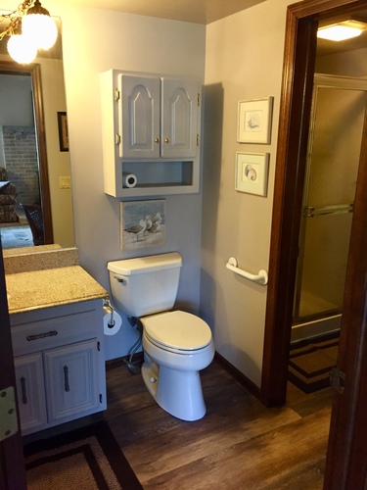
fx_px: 410
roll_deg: +0.3
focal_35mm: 29
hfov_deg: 48.2
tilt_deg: -14.0
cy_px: 245
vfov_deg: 61.7
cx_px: 184
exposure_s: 1/20
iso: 250
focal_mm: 4.15
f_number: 2.2
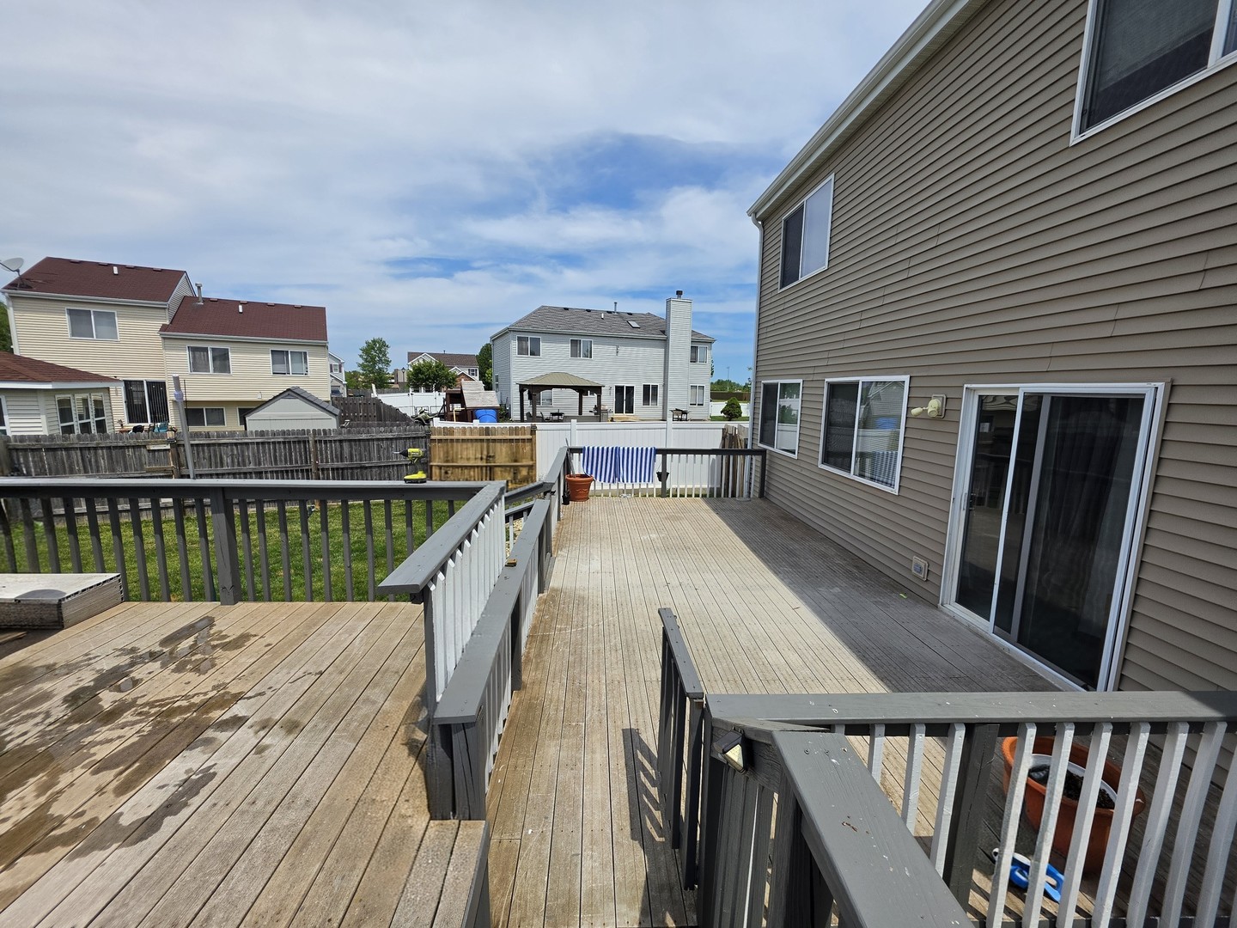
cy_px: 464
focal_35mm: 13
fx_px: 465
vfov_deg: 89.9
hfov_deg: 106.2
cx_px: 618
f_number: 1.9
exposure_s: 1/2510
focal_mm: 2.2
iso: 32
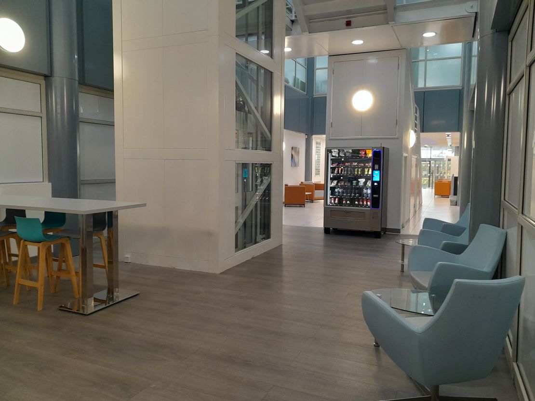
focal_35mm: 27
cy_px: 200
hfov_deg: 65.3
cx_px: 268
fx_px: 417
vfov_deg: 51.4
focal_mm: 4
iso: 160
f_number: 1.8
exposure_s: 1/50
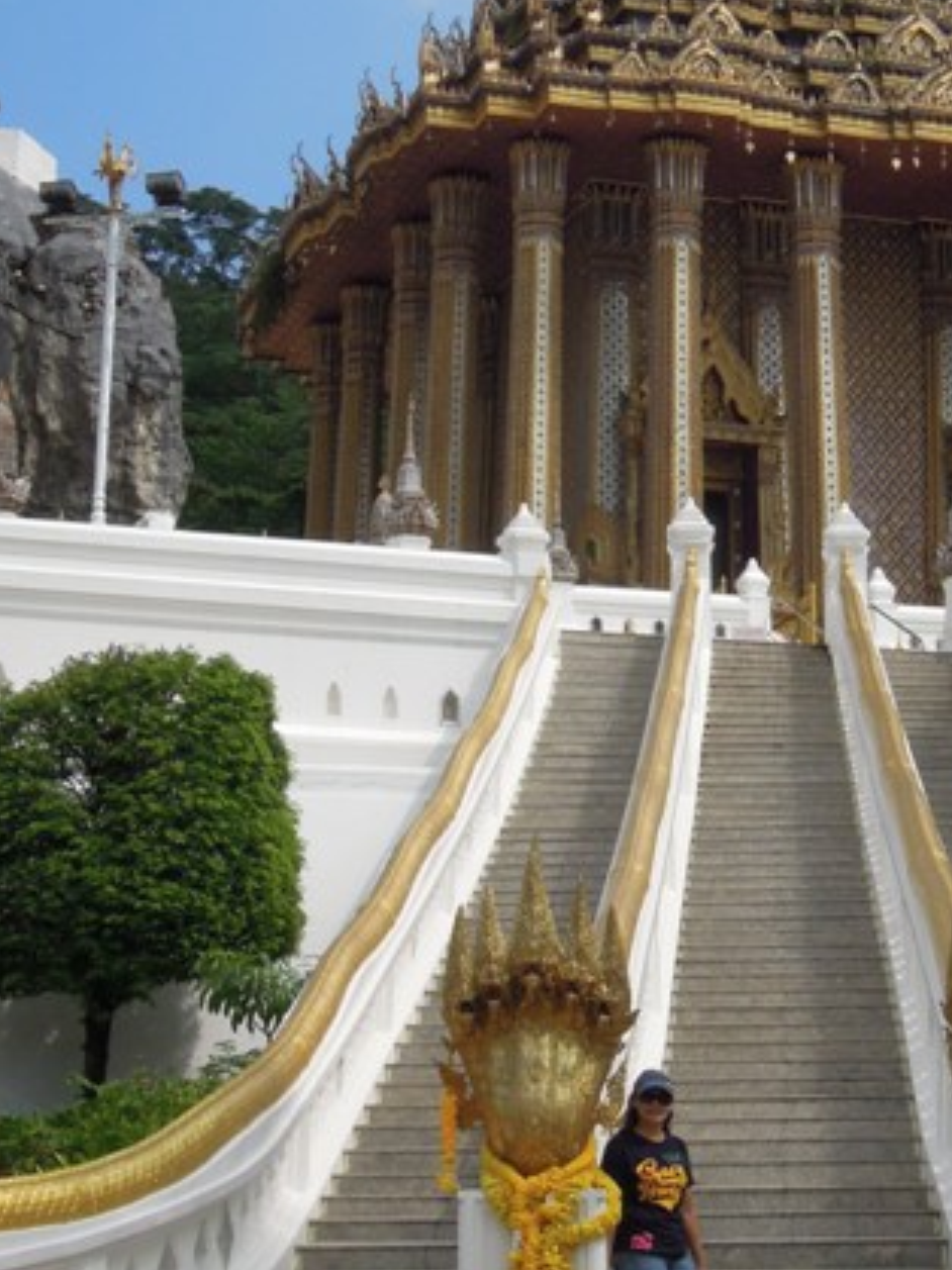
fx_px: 3155
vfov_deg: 22.6
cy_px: 400
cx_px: 752
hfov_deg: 17.0
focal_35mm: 86
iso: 200
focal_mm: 8.1
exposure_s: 1/1000
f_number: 6.3
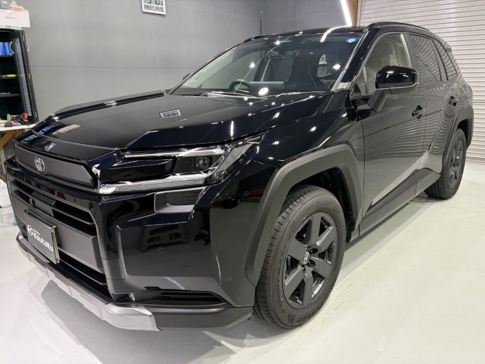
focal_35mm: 26
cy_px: 182
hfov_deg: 67.3
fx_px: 364
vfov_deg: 53.1
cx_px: 242
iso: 125
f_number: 1.6
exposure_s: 1/120
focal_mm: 5.96
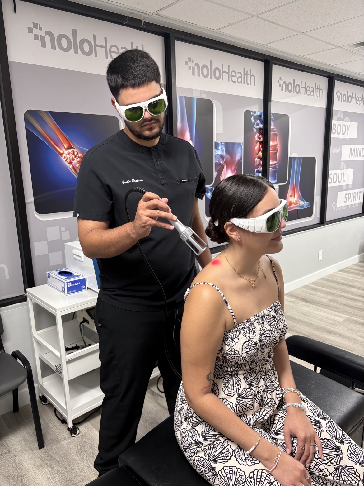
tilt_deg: -11.4
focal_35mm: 26
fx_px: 365
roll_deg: +1.0
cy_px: 243
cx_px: 182
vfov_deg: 67.3
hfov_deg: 53.1
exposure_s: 1/60
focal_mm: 5.96
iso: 160
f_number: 1.6
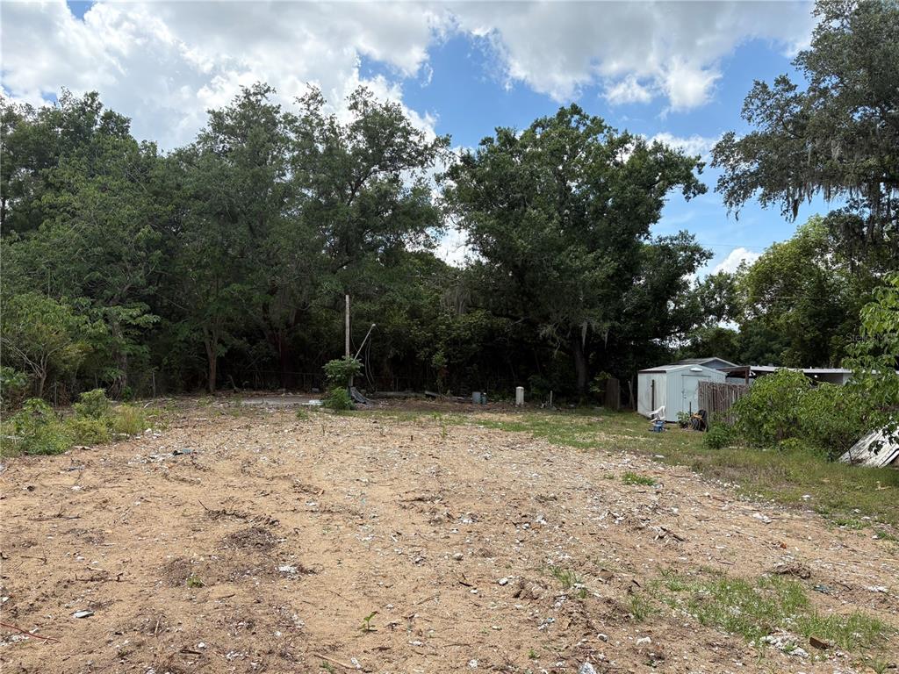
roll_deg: -2.2
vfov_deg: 53.1
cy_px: 337
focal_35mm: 26
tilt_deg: +5.2
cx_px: 450
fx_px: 675
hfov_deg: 67.3
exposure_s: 1/2208
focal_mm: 5.96
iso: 50
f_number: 1.6
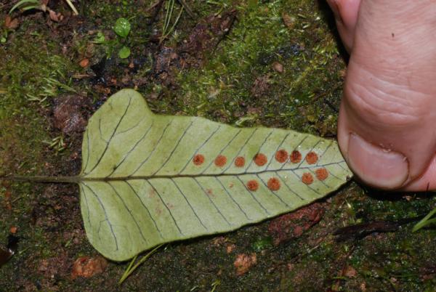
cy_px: 146
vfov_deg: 13.1
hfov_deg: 19.4
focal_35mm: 105
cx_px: 218
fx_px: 1274
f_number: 22
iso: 200
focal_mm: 70
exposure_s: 1/60
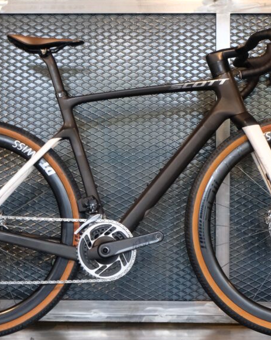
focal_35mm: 79
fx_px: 793
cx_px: 111
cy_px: 179
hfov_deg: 19.4
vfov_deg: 24.2
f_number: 6.4
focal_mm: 31.5
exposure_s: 1/26
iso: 2000
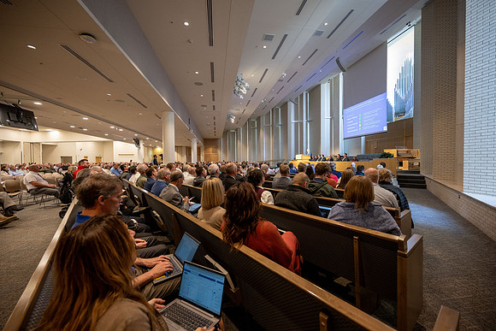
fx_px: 193
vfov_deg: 81.2
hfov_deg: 104.2
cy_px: 166
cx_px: 248
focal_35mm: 14
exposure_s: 1/80
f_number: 4
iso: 1600
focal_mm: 14
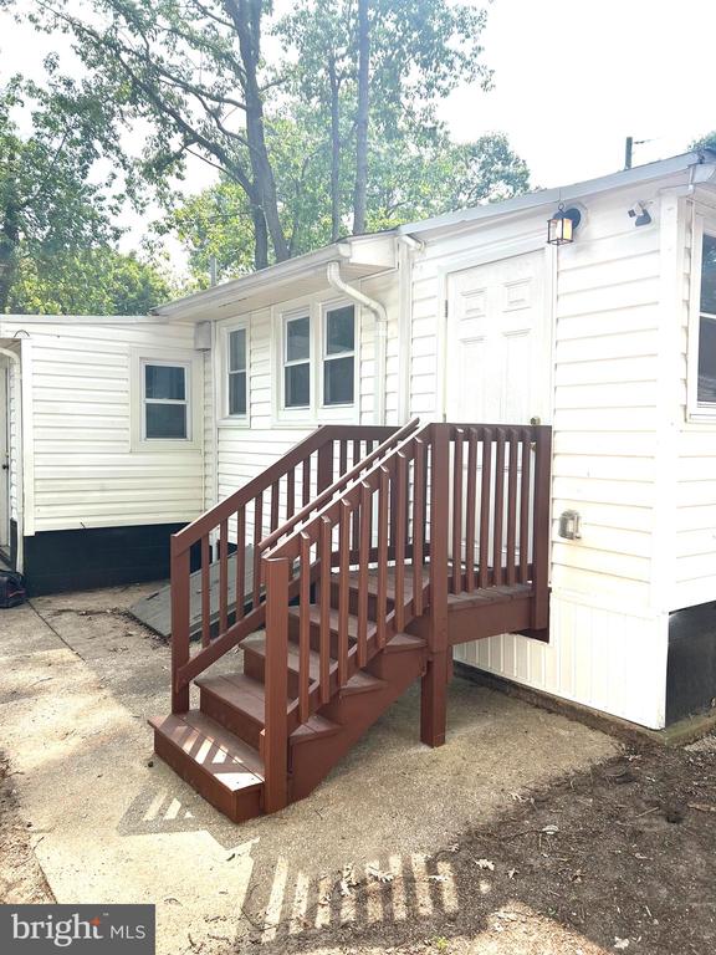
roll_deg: -1.6
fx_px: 717
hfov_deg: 53.1
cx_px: 358
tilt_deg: -4.6
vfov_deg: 67.3
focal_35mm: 26
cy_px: 478
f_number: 1.5
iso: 50
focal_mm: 5.7
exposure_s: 1/1326
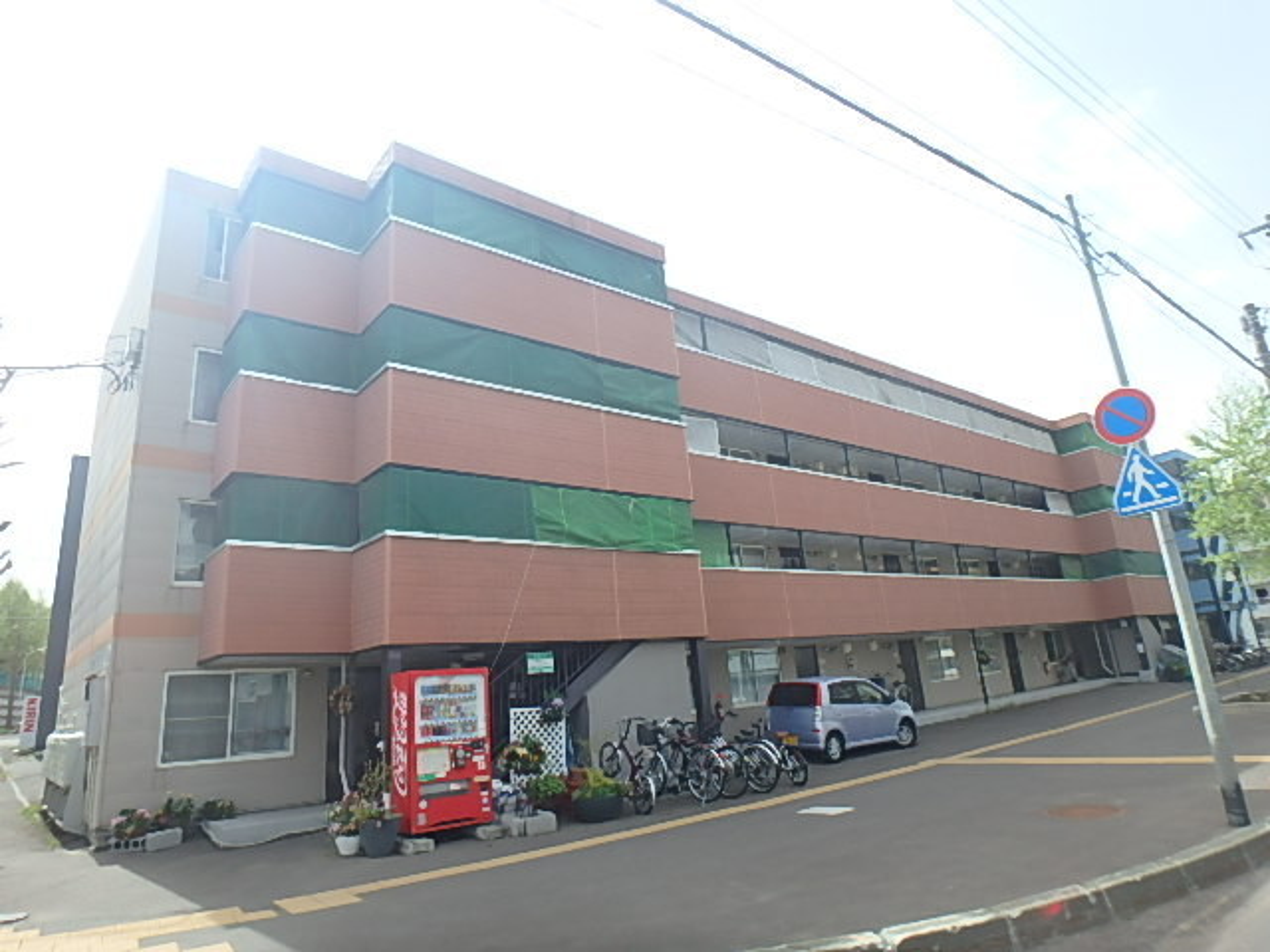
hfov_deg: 79.0
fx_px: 770
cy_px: 476
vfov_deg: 63.4
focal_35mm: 21
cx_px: 635
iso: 125
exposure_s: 1/500
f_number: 3.5
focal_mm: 3.7
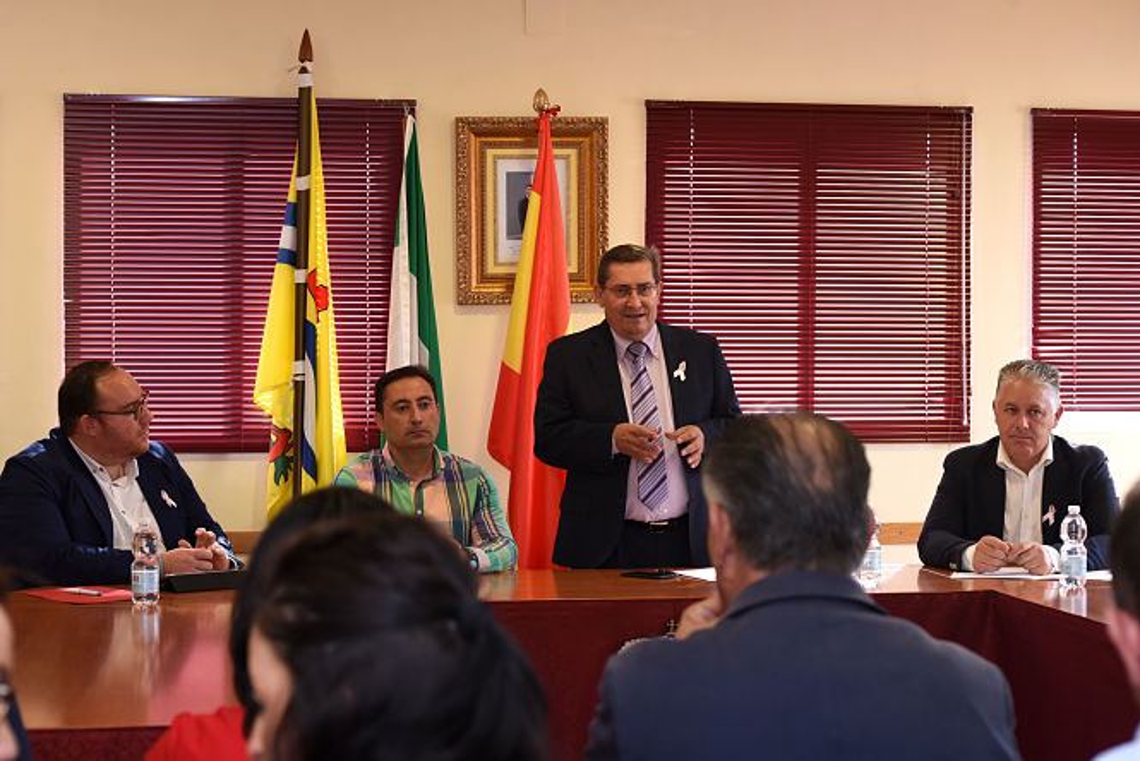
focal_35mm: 70
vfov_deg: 19.5
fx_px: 2218
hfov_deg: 28.8
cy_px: 380
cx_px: 570
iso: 1600
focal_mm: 70
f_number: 7.1
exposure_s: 1/125
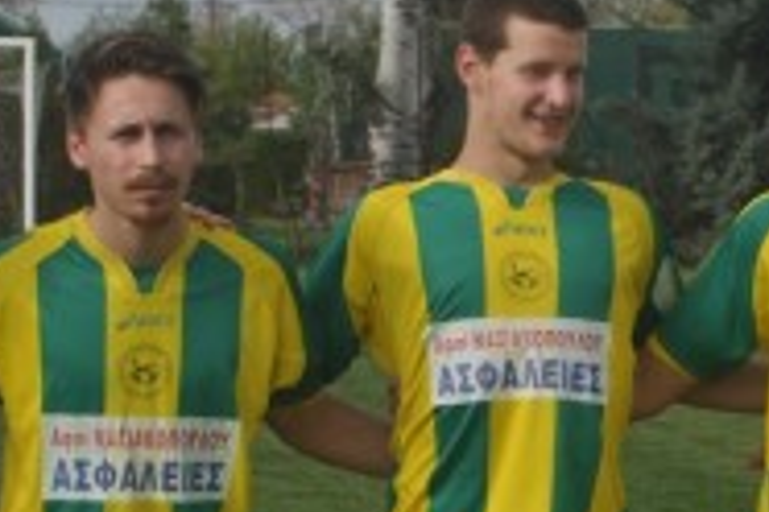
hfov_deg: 10.0
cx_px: 939
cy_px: 295
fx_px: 4315
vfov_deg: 6.8
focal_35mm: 202
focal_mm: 38
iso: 100
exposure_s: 1/250
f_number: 8
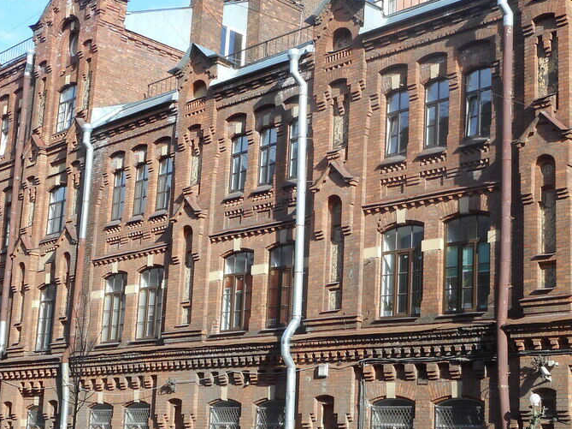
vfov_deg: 23.2
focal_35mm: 63
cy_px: 266
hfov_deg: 30.7
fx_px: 1040
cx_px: 315
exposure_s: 1/200
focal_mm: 6.9
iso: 80
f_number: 4.5
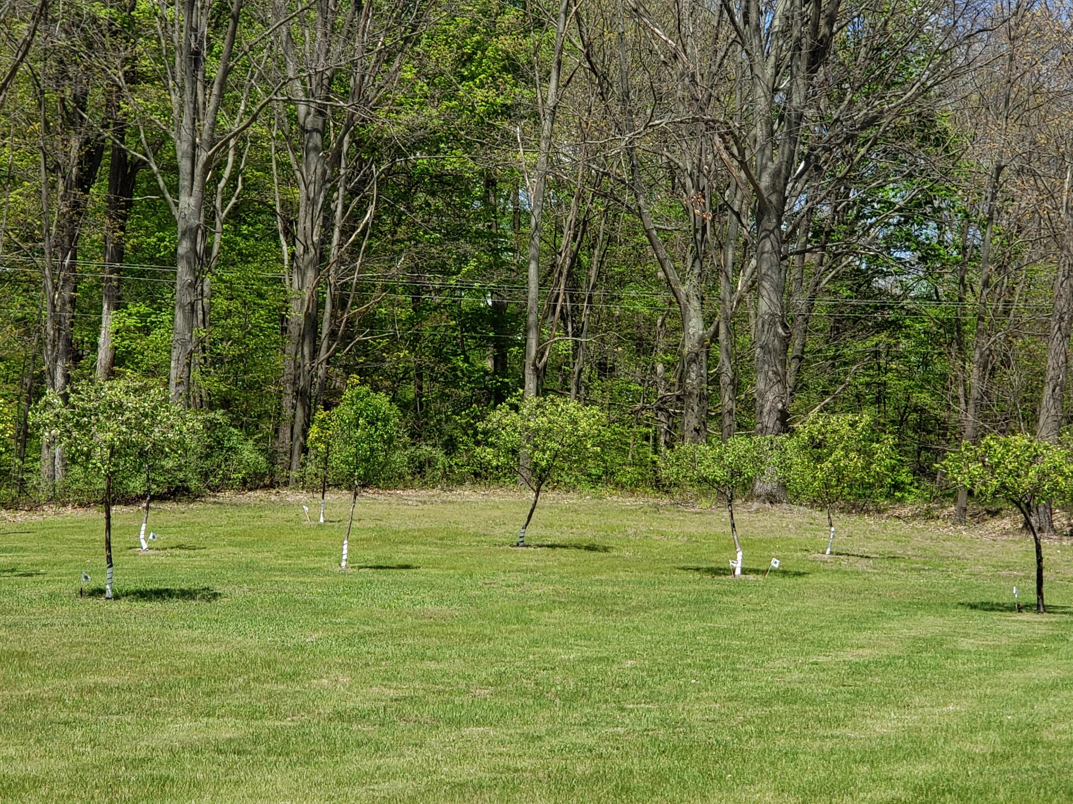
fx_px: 1612
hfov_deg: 36.8
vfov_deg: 28.0
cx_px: 536
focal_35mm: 52
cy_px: 402
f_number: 2.4
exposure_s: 1/594
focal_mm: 6
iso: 32
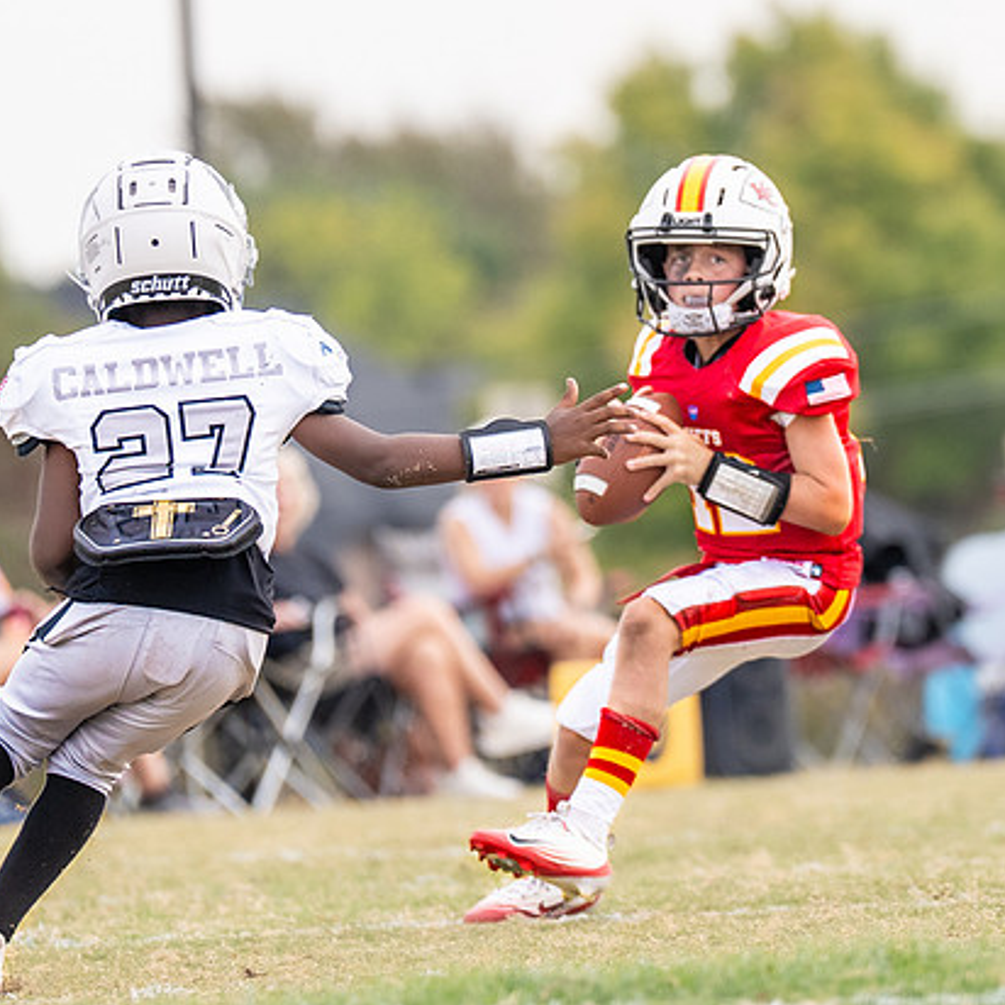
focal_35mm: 684
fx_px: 22467
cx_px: 732
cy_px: 364
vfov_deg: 2.6
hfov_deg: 2.6
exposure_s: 1/1250
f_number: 2.8
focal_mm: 200
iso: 160
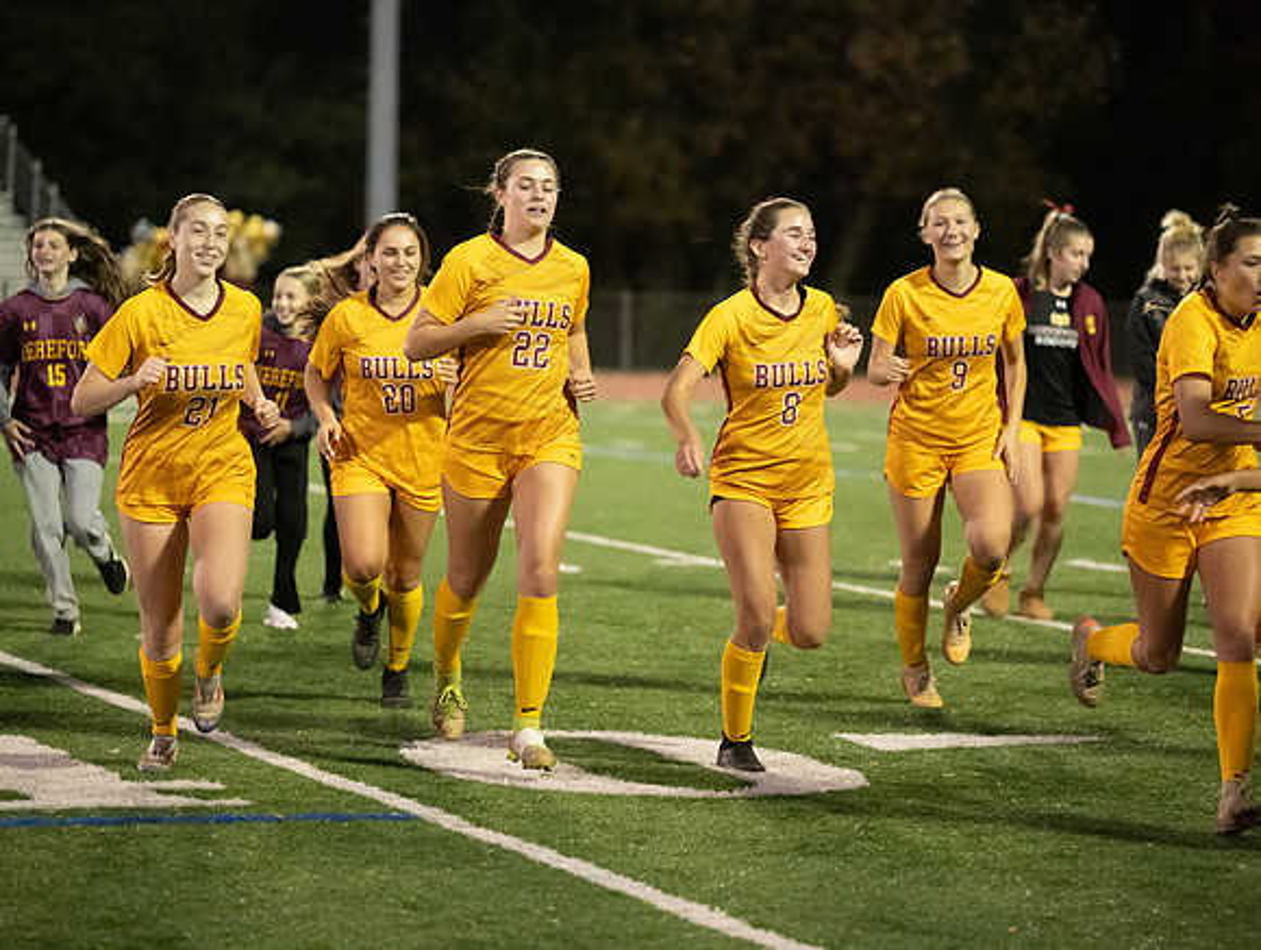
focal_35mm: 141
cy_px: 475
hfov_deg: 14.0
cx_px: 630
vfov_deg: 10.5
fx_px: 5145
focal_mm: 130
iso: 11400
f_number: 2.8
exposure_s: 1/640
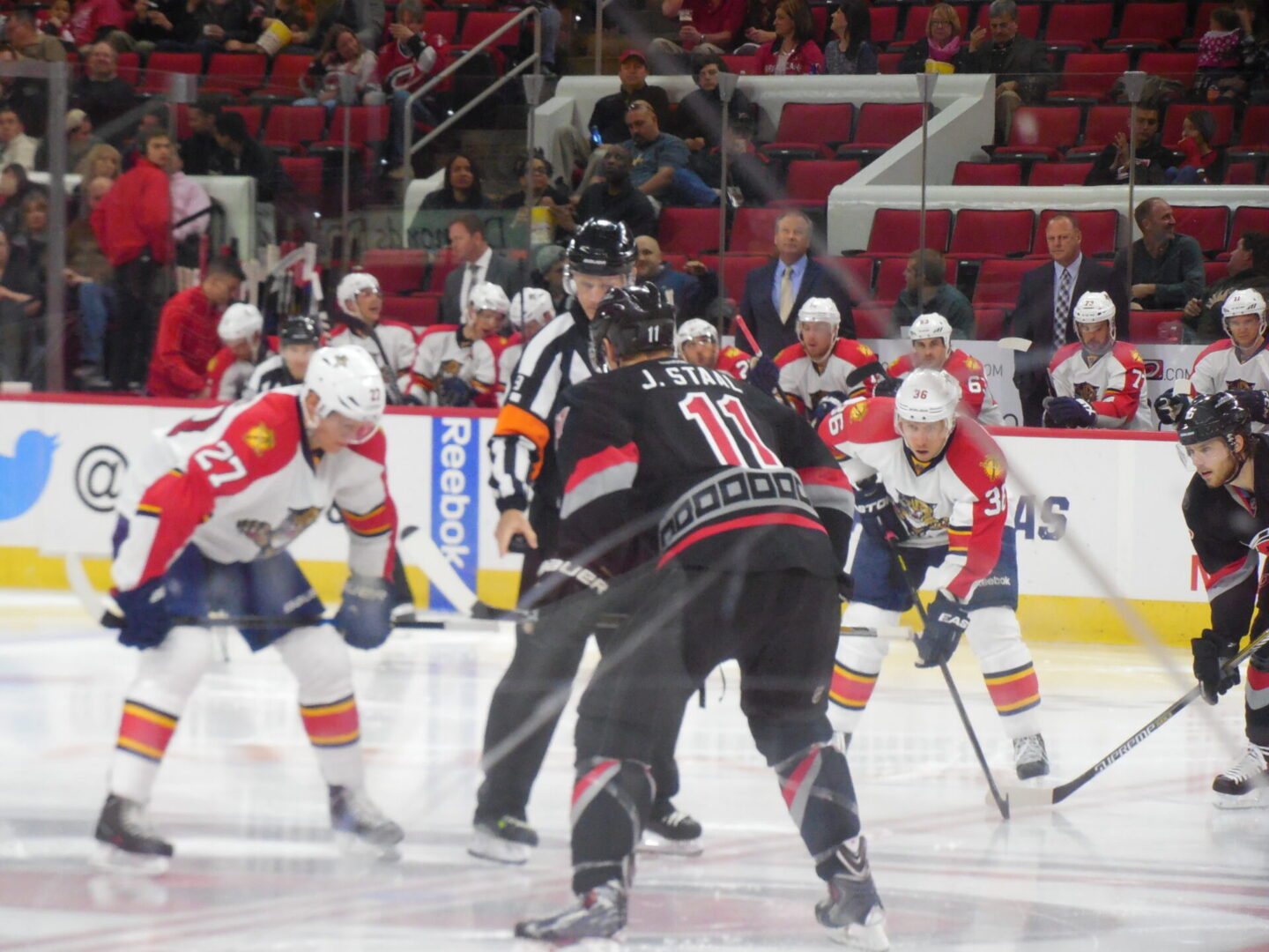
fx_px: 6232
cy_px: 476
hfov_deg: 11.6
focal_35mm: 170
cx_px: 634
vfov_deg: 8.7
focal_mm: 30.6
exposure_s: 1/125
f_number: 5
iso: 800
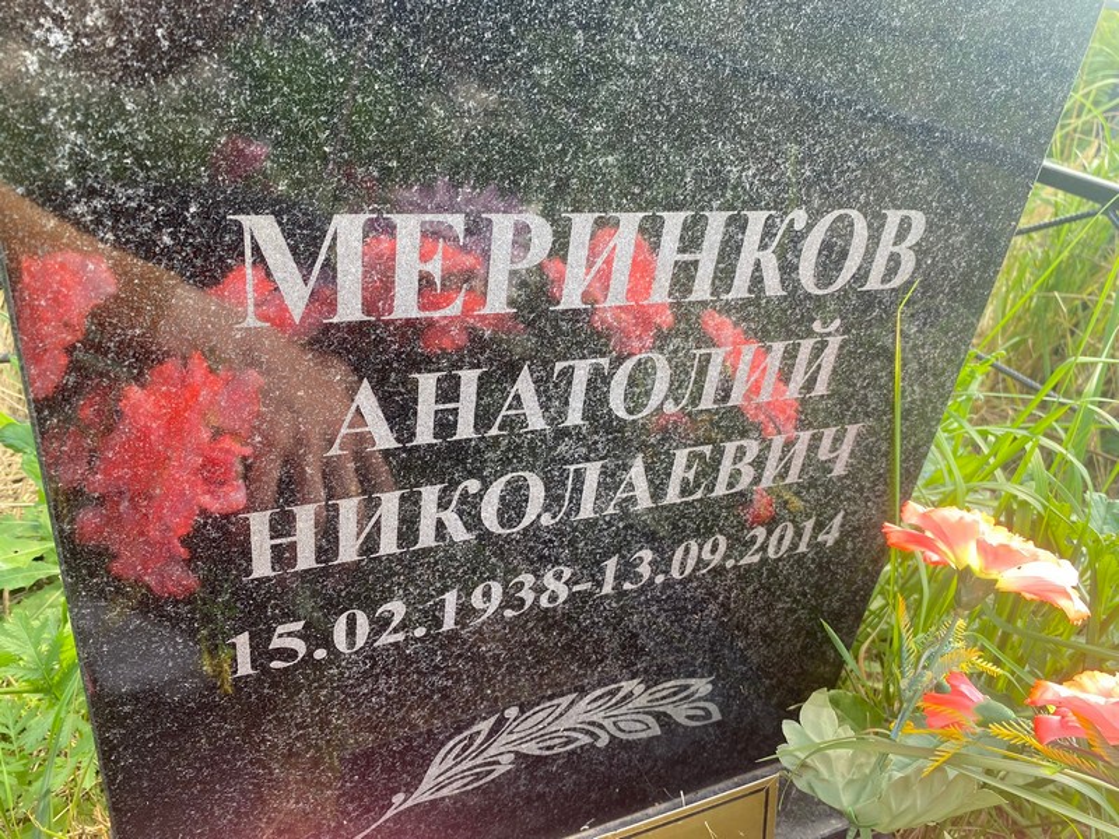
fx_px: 840
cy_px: 420
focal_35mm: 26
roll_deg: -8.3
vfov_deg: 53.1
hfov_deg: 67.3
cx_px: 560
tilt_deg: -31.3
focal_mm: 4.25
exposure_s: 1/122
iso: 40
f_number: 1.8
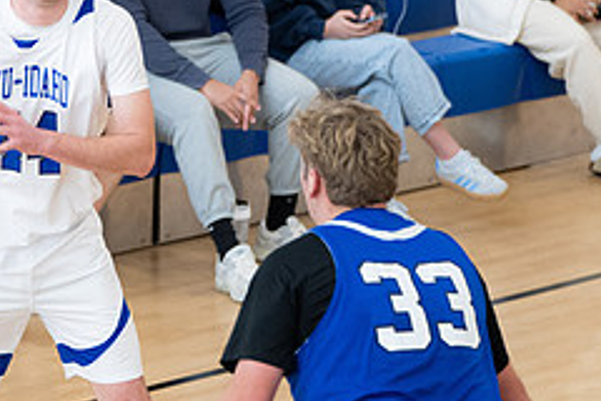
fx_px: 5258
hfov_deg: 6.5
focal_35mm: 315
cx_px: -32
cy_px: 123
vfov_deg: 4.4
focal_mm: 98
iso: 2000
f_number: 2.8
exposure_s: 1/500
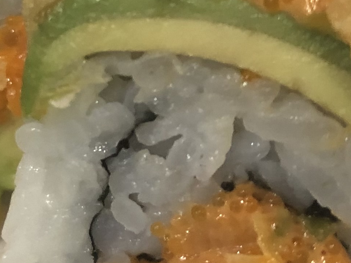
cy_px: 81
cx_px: -50
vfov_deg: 12.6
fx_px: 1187
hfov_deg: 16.3
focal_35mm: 117
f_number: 1.8
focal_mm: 4
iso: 64
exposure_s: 1/15
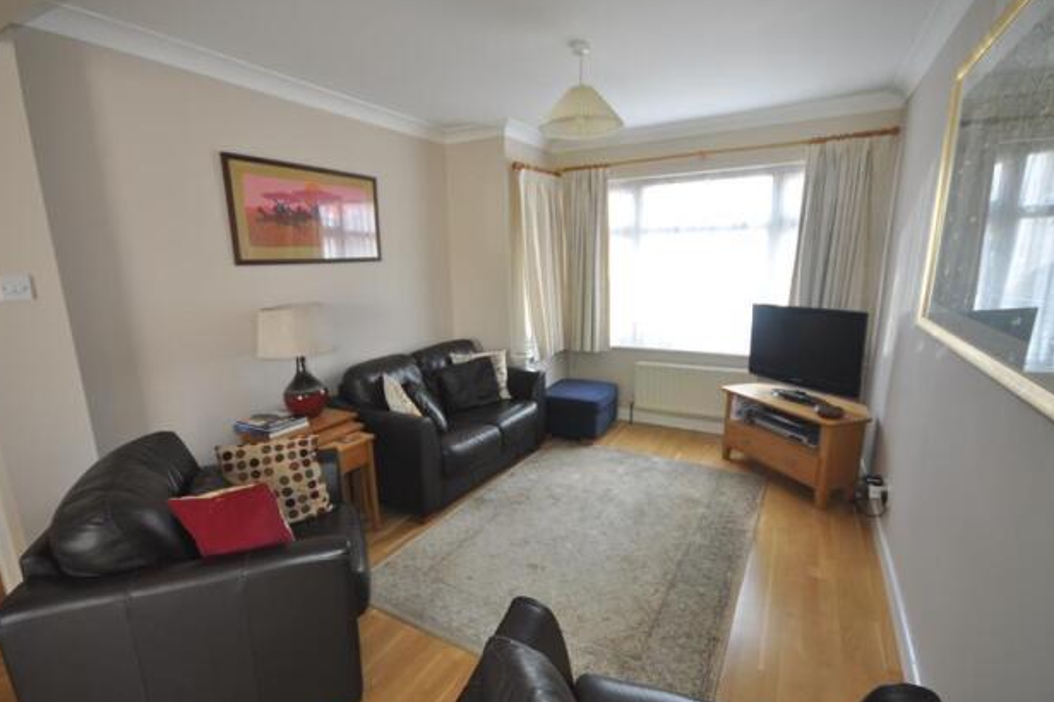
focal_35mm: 16
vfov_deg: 73.7
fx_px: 468
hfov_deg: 96.7
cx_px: 511
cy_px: 354
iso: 500
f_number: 4
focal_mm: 10
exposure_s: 1/60
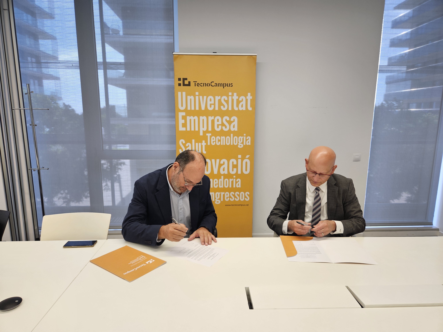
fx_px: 294
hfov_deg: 73.9
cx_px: 222
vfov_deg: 58.9
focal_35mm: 23
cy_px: 166
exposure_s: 1/100
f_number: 1.8
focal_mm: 5.4
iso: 125
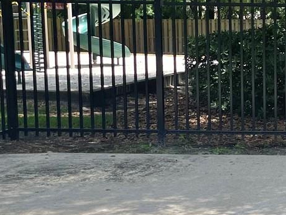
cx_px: 417
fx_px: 719
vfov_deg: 17.0
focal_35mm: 87
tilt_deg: -8.5
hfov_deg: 19.8
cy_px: 130
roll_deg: -1.1
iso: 32
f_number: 1.6
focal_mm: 5.1
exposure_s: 1/4202
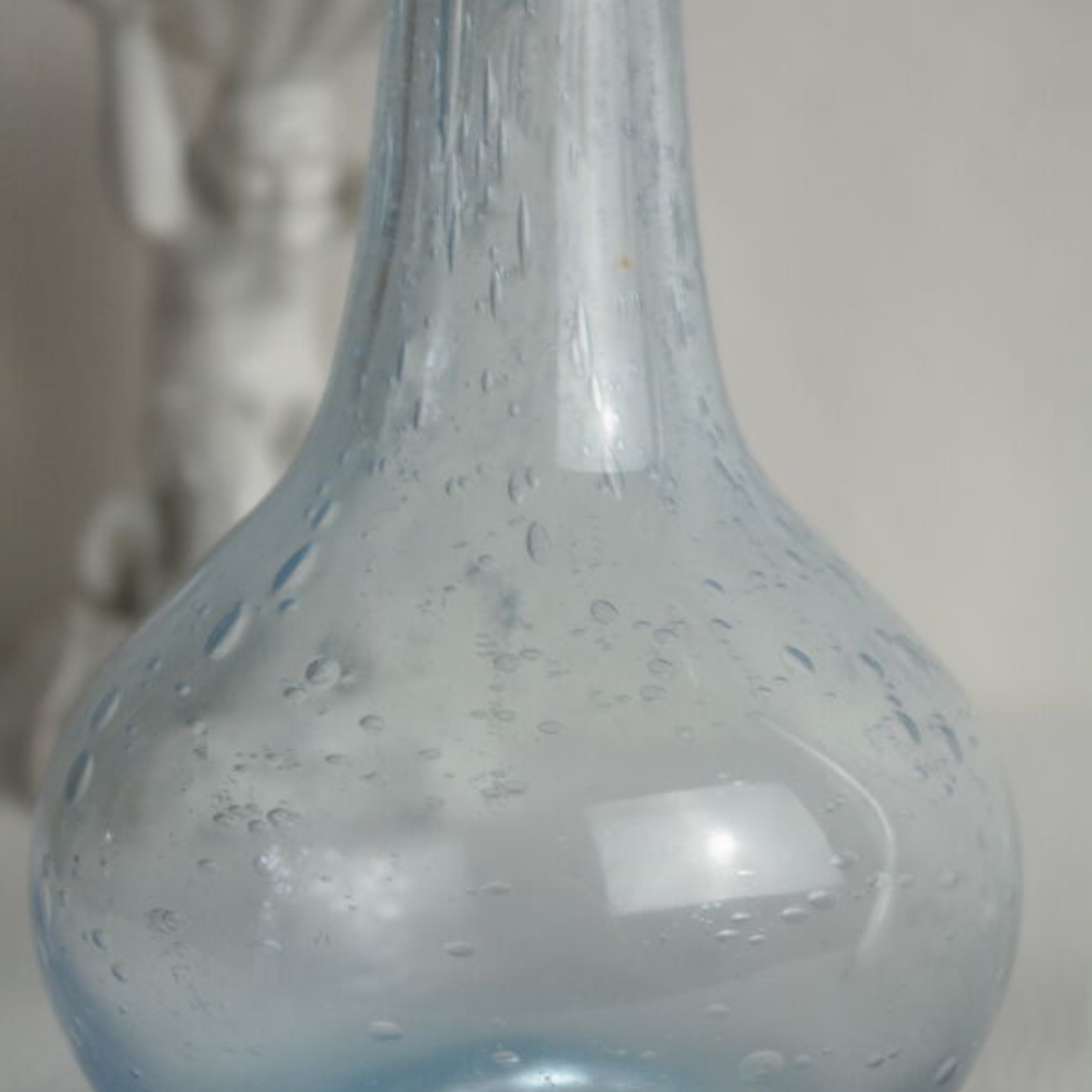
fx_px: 3533
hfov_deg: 17.6
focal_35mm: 99
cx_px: 547
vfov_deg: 17.5
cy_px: 664
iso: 400
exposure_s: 1/80
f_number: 5.6
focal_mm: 50
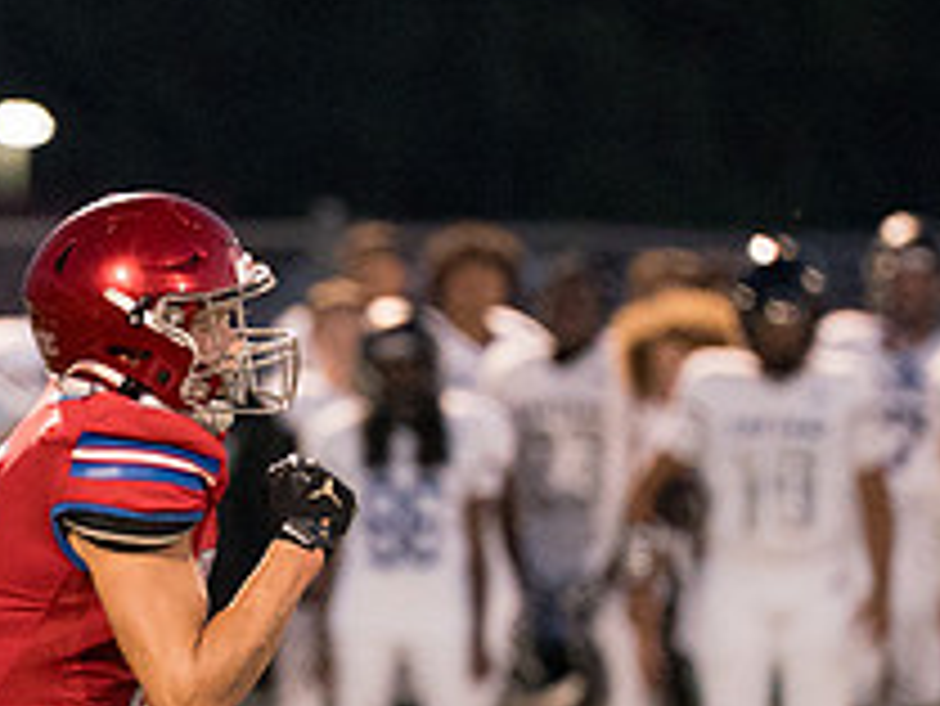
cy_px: 687
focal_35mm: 765
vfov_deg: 1.9
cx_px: -128
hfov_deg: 2.6
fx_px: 20786
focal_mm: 200
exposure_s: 1/1000
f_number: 2.8
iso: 8000
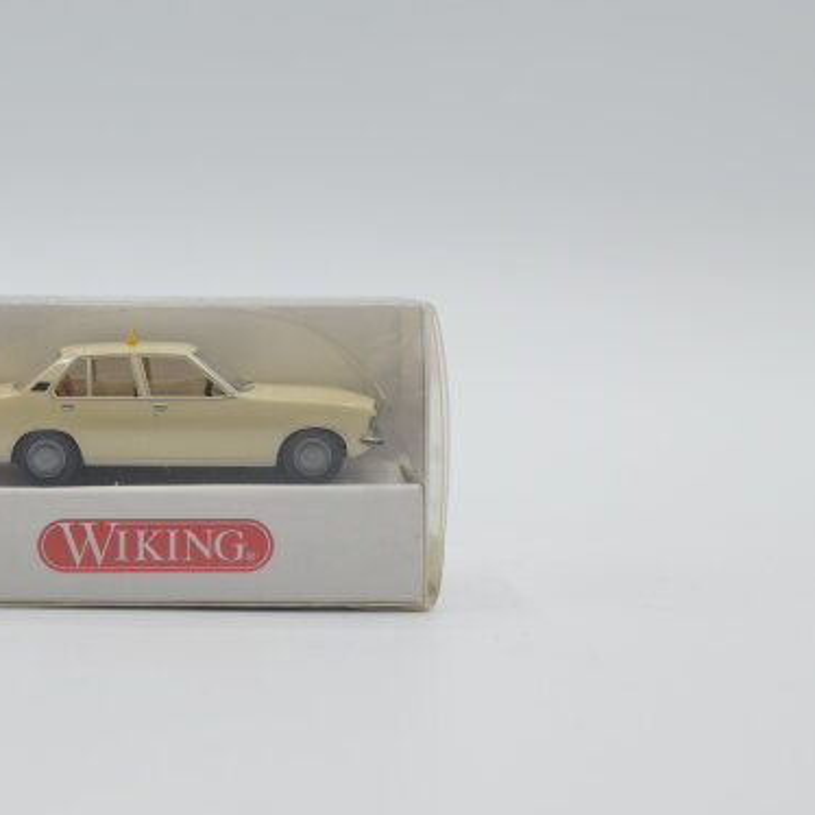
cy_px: 435
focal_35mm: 72
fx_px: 1909
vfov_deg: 24.1
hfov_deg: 23.8
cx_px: 177
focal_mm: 35
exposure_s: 1/160
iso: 200
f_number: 8
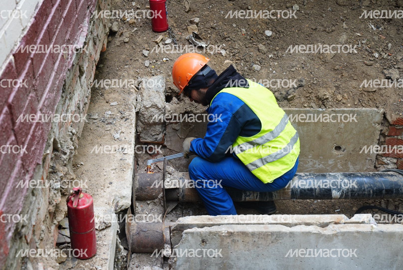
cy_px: 135
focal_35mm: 51
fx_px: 571
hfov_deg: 38.9
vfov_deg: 26.5
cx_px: 202
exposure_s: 1/80
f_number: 6.3
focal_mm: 51
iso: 400
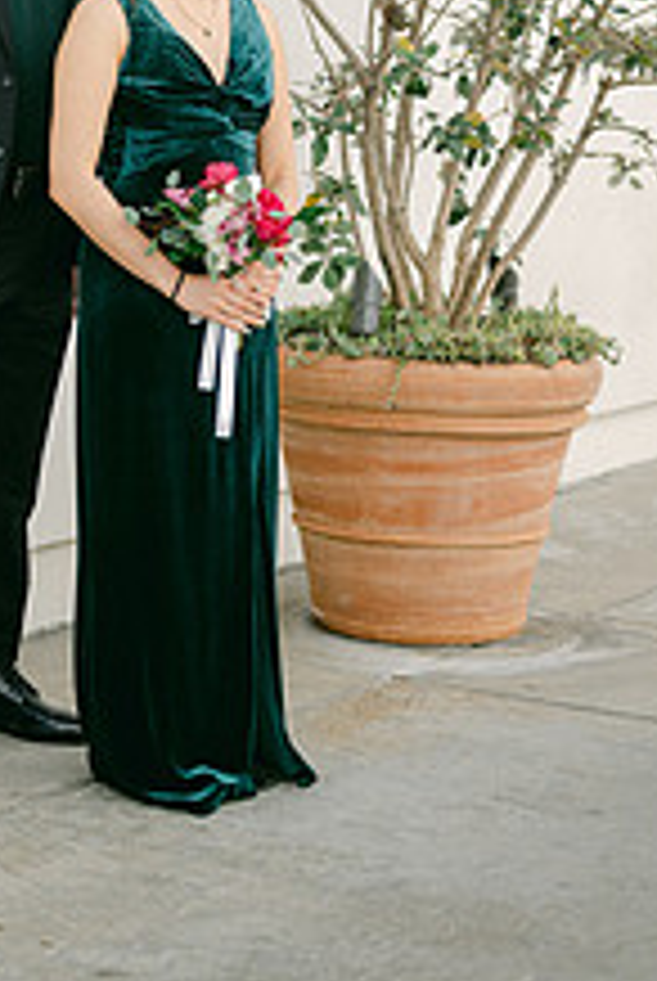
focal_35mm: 103
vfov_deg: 19.5
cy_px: 158
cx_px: 68
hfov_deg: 13.2
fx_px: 2810
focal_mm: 50
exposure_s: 1/4000
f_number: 1.8
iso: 80
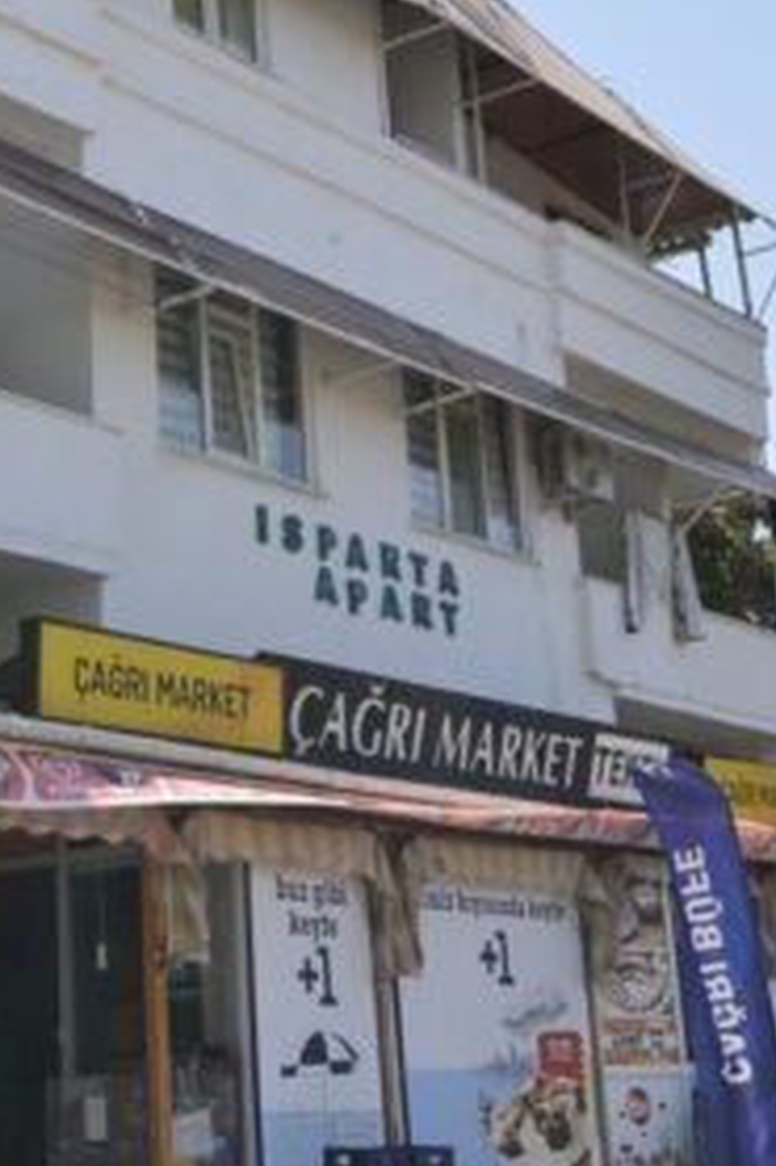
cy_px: 426
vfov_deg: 28.6
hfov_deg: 19.1
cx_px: 109
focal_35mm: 70
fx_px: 2278
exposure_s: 1/350
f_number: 11
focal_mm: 17
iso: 200
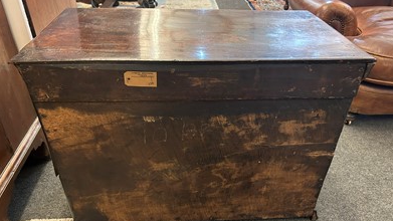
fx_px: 302
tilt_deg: -35.6
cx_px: 198
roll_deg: -0.7
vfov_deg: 40.1
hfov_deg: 66.1
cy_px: 130
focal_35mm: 29
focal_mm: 5.7
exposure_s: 1/33
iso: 500
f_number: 1.5
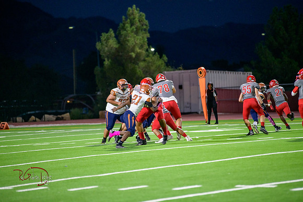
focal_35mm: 200
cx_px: 152
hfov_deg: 10.3
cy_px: 101
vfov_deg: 6.9
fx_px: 1684
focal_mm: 200
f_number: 2.8
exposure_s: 1/250
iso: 1600
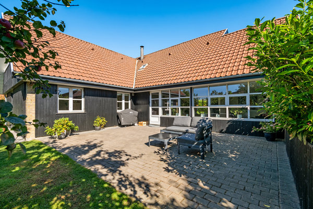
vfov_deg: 73.7
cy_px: 104
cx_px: 156
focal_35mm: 16
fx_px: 139
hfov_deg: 96.7
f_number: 10
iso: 200
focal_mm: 16
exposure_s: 1/250
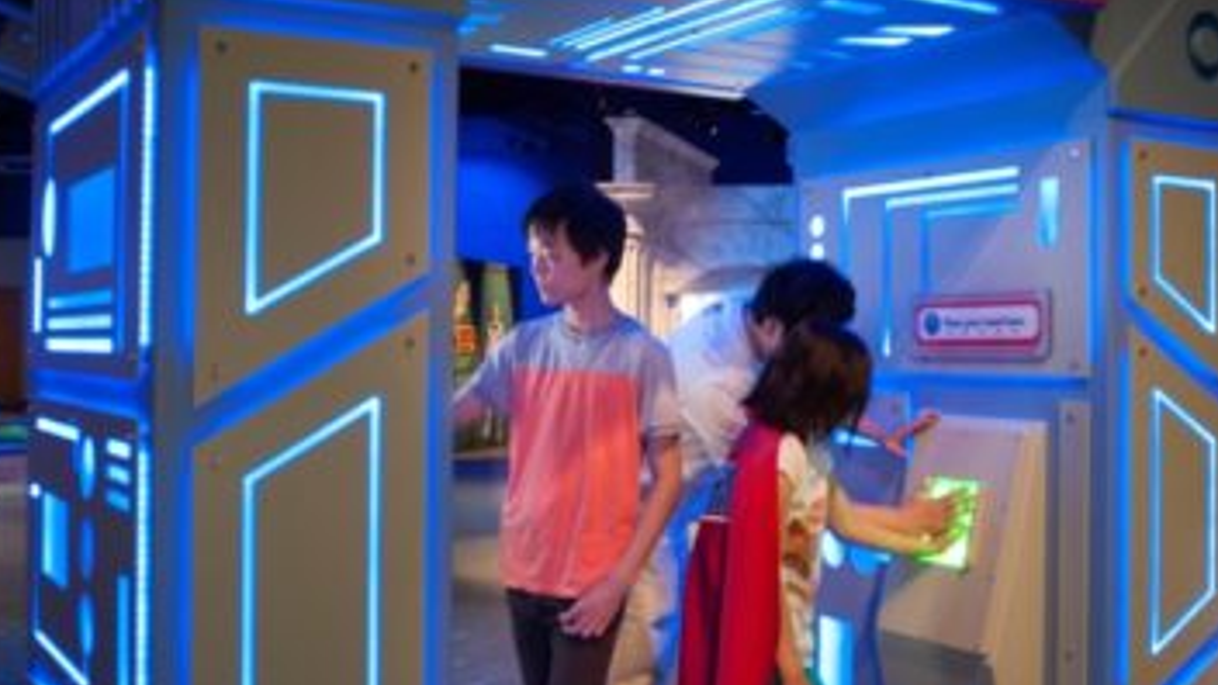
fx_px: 1260
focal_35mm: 39
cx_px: 502
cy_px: 365
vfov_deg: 30.4
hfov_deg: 51.3
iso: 1000
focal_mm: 17
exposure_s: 1/100
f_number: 3.2
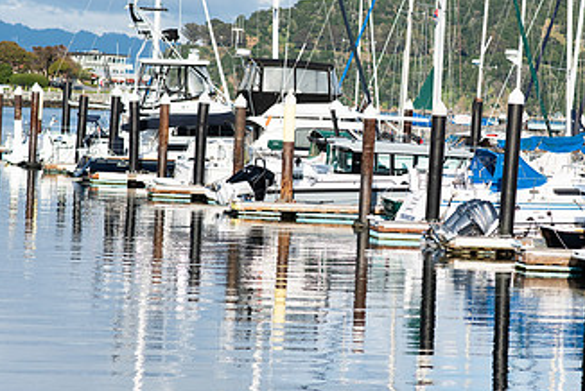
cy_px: 186
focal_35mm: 151
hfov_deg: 13.6
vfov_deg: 9.1
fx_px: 2456
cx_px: 400
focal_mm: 85
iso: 500
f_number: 4
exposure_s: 1/5000
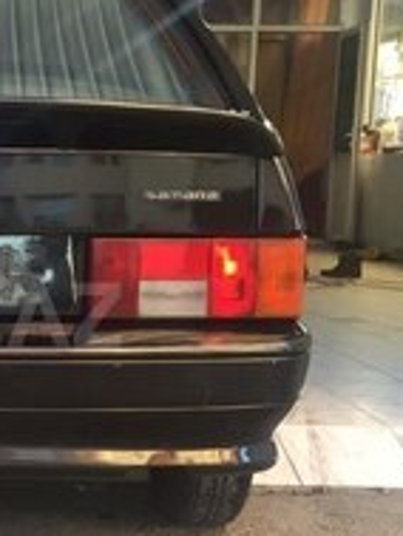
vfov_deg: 25.6
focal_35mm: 76
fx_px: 1178
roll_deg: -1.7
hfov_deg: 18.3
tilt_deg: -6.6
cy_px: 315
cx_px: -96
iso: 32
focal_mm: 4.15
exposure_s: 1/33
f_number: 2.2
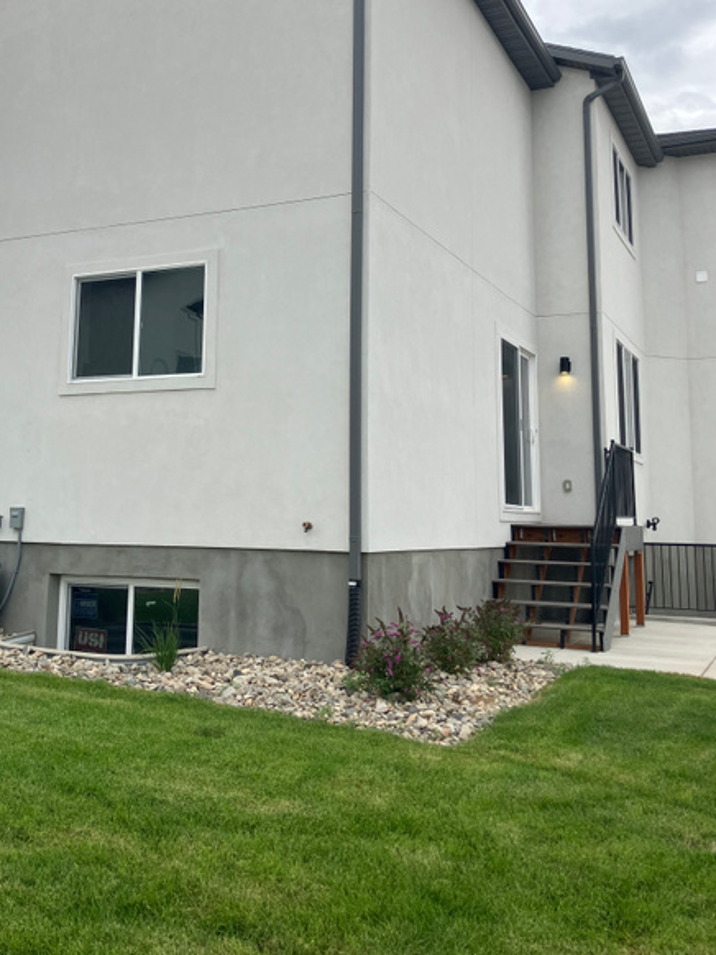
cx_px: 268
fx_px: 1020
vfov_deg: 49.7
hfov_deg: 38.4
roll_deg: -0.3
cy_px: 368
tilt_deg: +9.1
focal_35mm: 37
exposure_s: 1/571
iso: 32
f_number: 1.8
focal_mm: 3.99
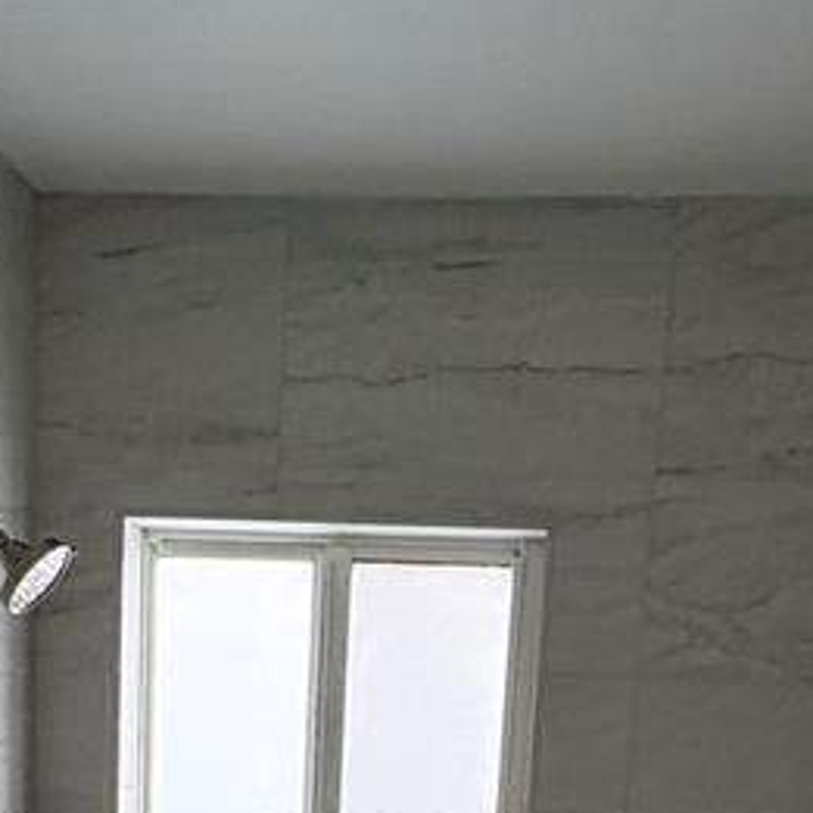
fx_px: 1515
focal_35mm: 57
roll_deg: -4.5
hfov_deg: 30.0
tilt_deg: -10.0
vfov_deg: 24.6
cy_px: 1159
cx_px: 383
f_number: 2.2
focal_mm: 2.22
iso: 125
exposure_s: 1/114
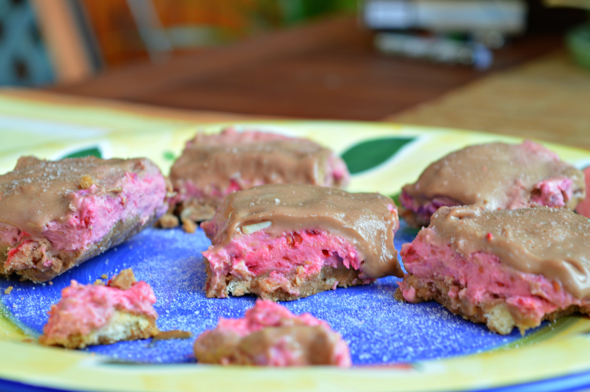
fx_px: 1351
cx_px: 295
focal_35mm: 82
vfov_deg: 16.5
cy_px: 196
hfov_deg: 24.6
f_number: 6.3
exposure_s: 1/6
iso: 100
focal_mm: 55
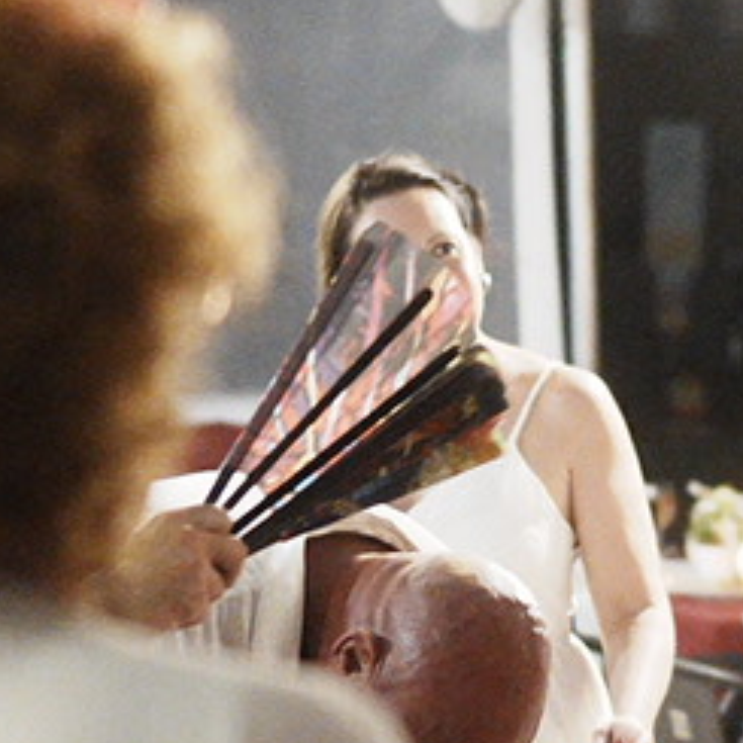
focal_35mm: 196
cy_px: 361
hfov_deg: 8.8
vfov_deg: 8.9
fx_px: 4760
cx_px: 931
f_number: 1.4
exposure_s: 1/250
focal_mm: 35
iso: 6400
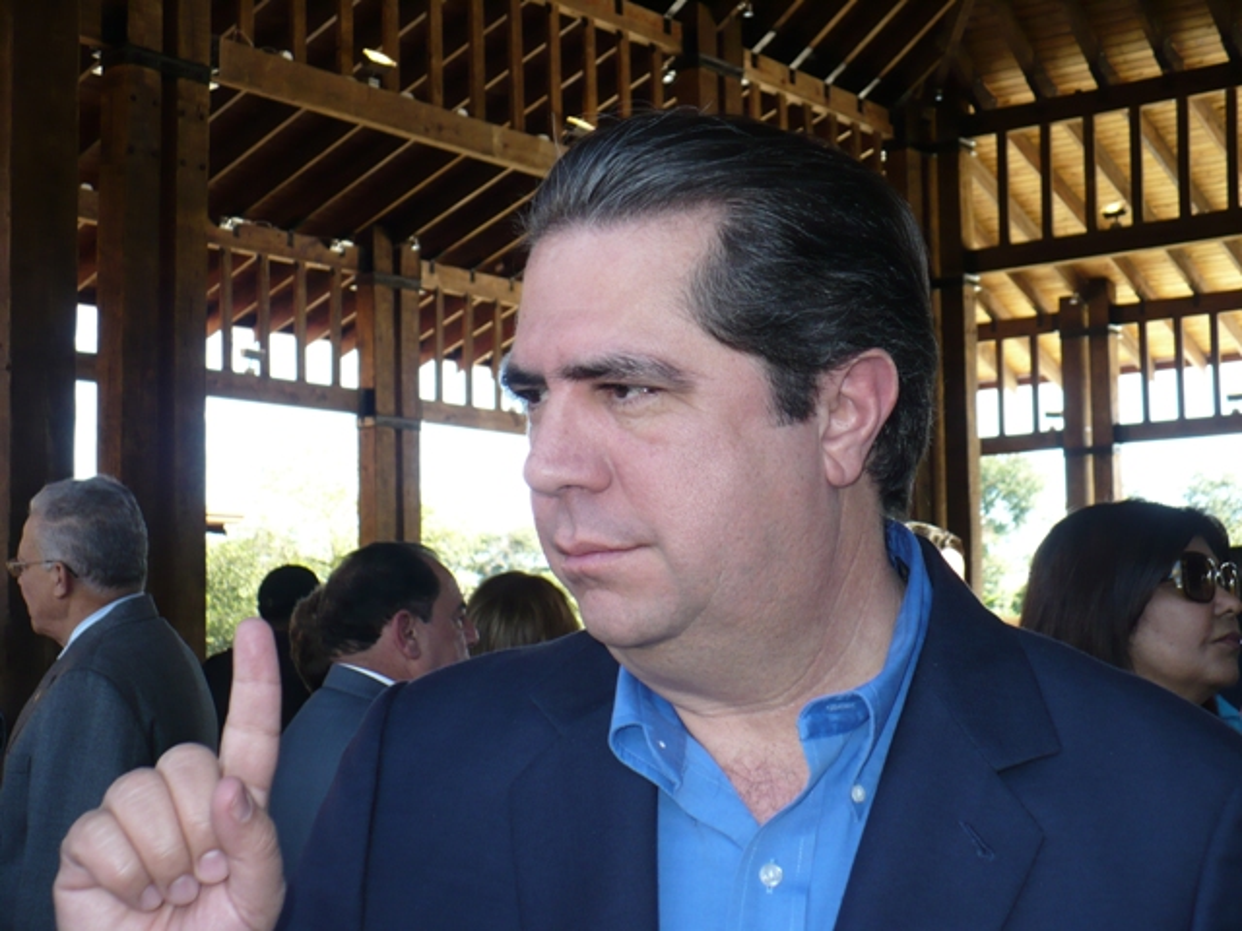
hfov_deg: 35.5
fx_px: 1937
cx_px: 621
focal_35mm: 54
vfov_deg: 27.0
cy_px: 466
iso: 100
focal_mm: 8.9
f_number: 3.1
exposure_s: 1/80
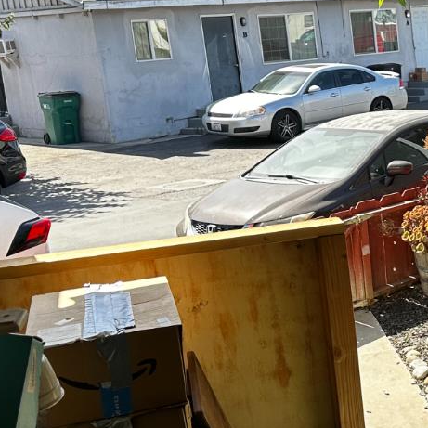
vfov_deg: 25.0
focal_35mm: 69
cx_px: 511
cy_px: 241
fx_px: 965
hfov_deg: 23.0
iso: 80
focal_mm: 6.86
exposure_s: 1/1050
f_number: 1.78
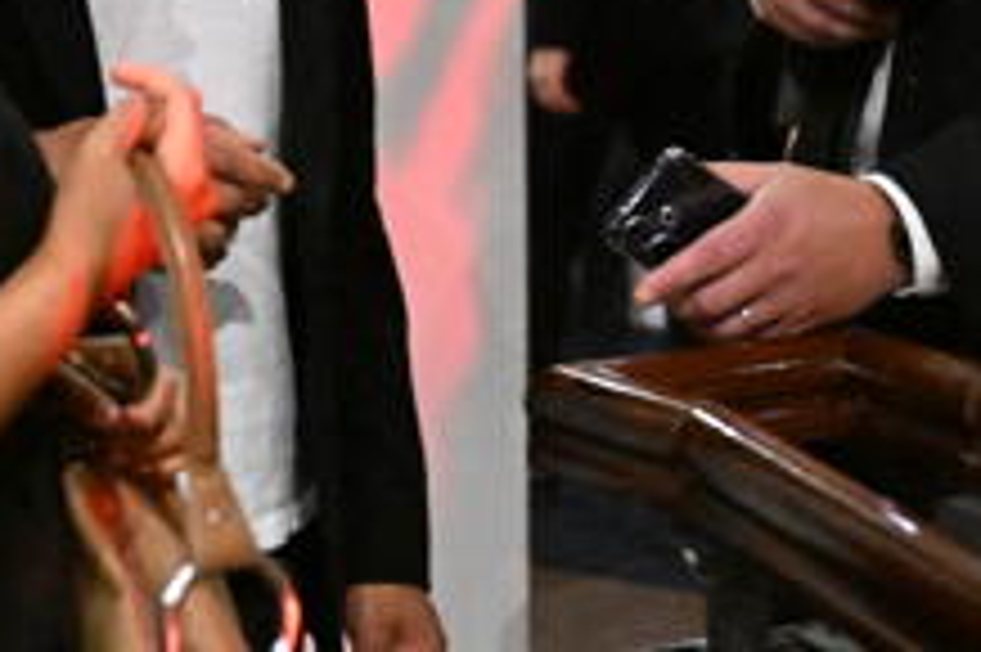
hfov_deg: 17.7
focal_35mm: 114
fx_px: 3104
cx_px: 99
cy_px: -148
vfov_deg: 11.7
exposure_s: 1/200
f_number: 2.8
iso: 25600
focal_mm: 36
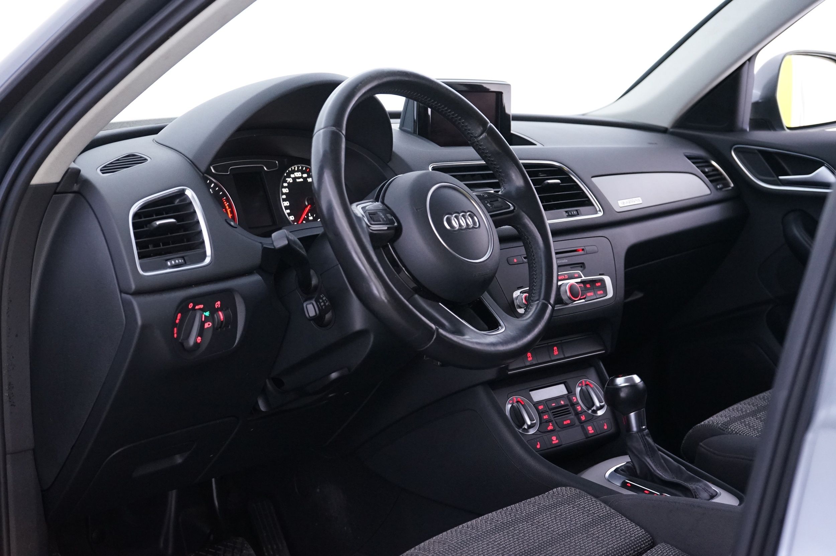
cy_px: 278
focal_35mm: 57
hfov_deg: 35.1
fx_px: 1322
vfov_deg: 23.7
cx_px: 418
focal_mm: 57
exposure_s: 1/10
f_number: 6.3
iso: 3200
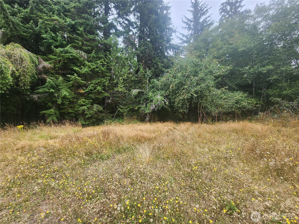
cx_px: 150
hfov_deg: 106.2
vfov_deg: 89.9
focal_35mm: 13
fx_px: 112
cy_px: 112
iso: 50
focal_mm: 2.2
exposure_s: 1/297
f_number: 2.2
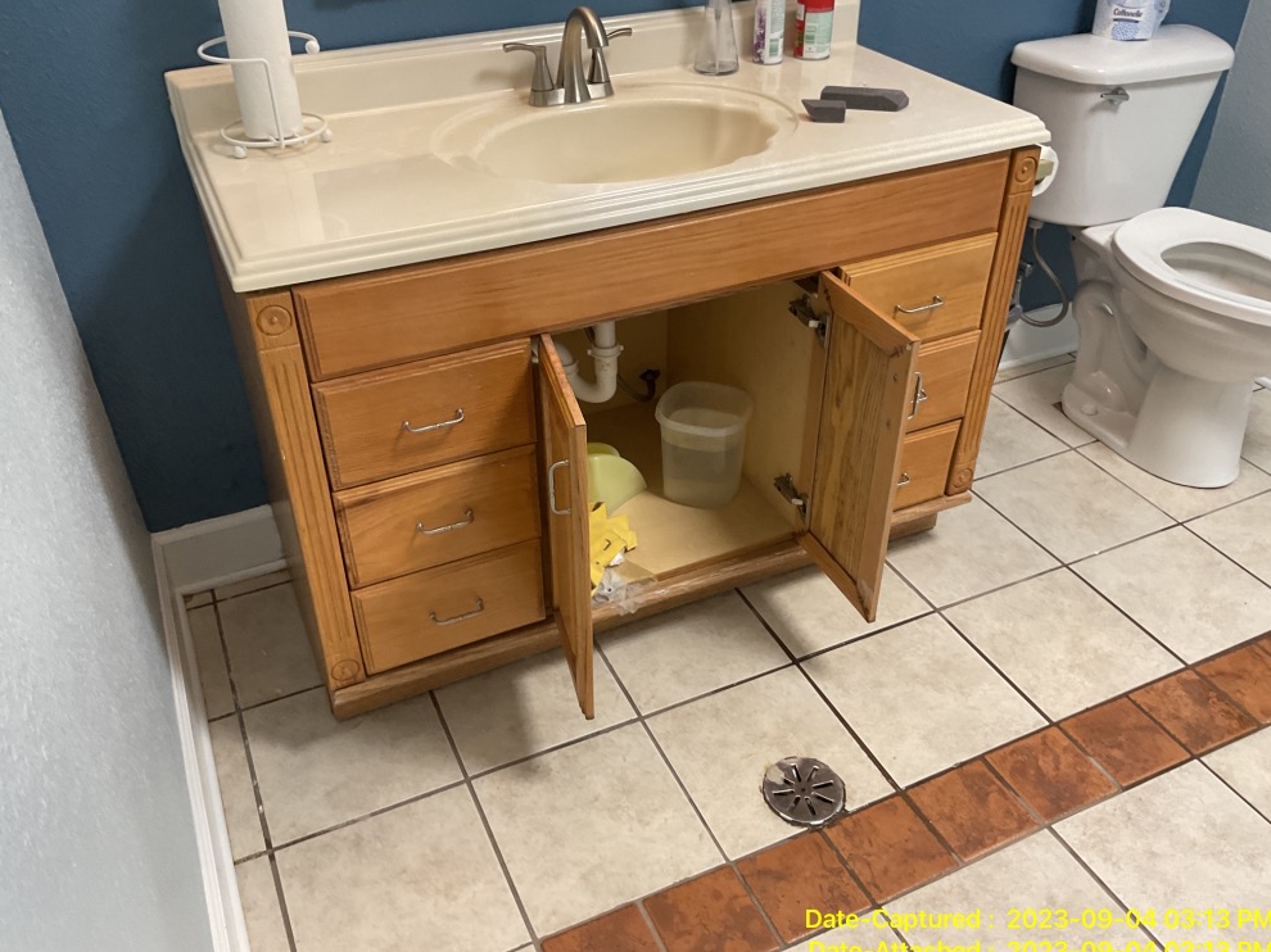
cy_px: 485
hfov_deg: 60.0
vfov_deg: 46.8
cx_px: 630
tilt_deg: -36.0
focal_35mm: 30
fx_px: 1101
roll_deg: +1.4
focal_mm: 3
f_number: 1.8
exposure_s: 1/60
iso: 250
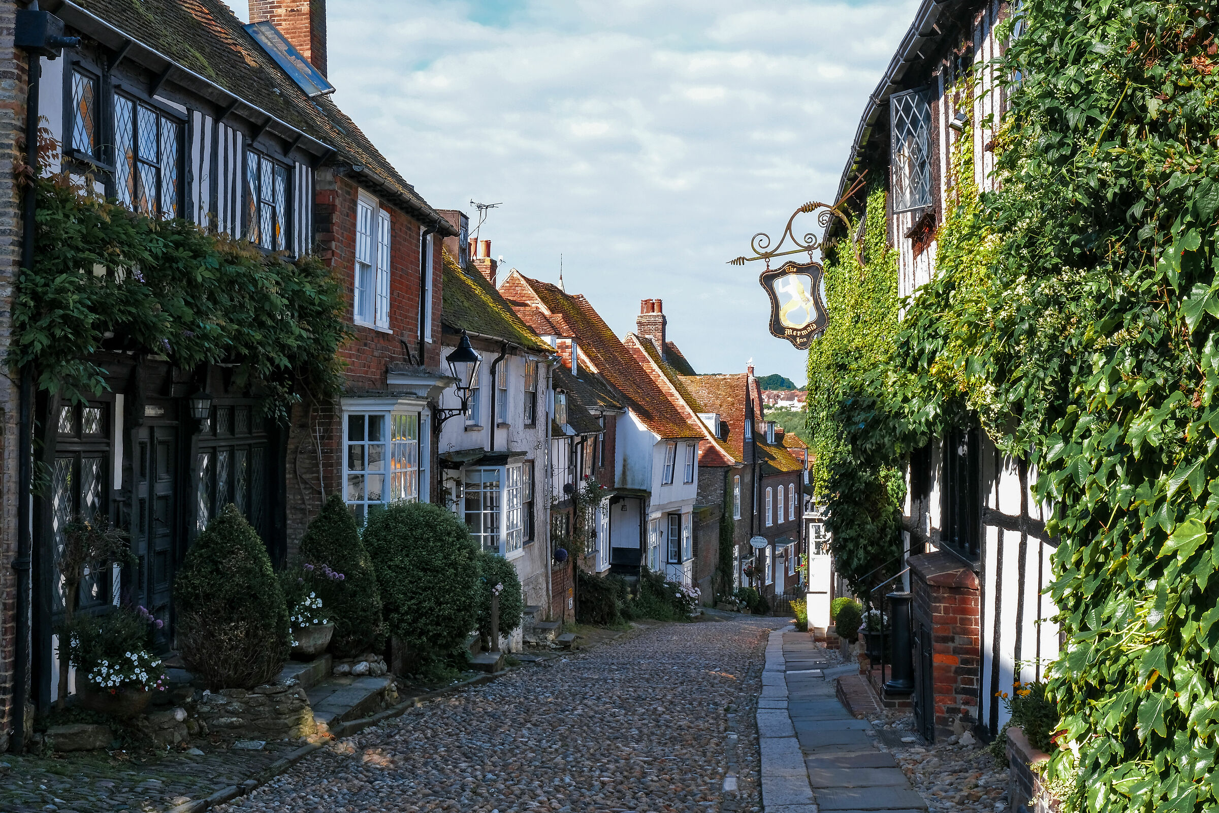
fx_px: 1557
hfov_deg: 42.7
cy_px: 406
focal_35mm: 46
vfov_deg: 29.2
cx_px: 610
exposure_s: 1/40
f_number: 18
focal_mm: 30.8
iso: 320
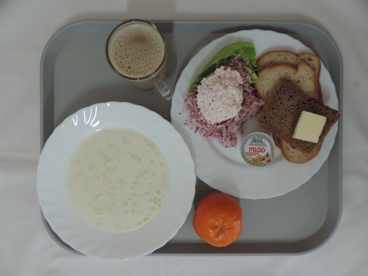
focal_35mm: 24
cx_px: 184
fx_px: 255
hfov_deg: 71.6
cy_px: 138
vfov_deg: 56.8
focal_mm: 4.3
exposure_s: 1/30
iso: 320
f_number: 3
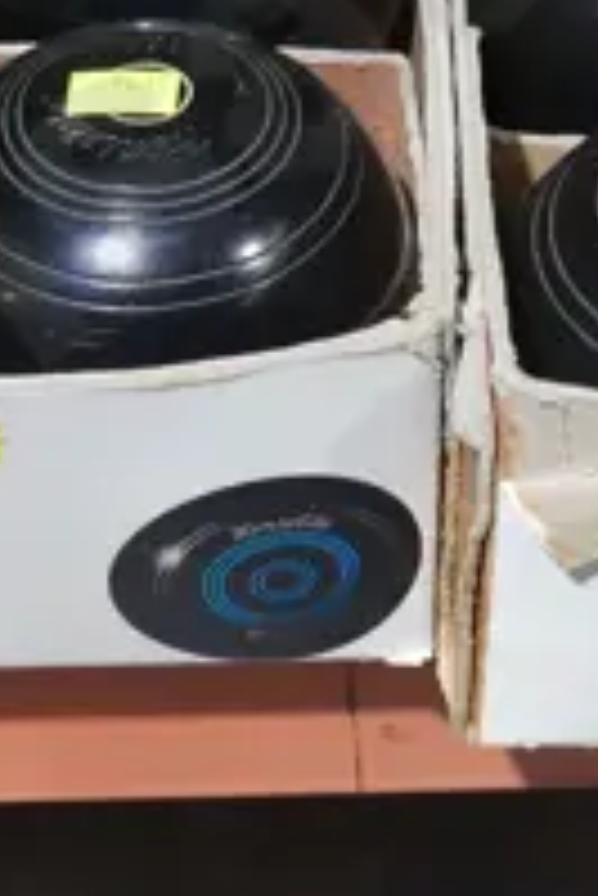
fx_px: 3731
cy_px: -106
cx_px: 504
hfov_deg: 9.1
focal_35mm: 150
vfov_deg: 13.4
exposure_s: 1/60
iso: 640
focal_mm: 14
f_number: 3.5
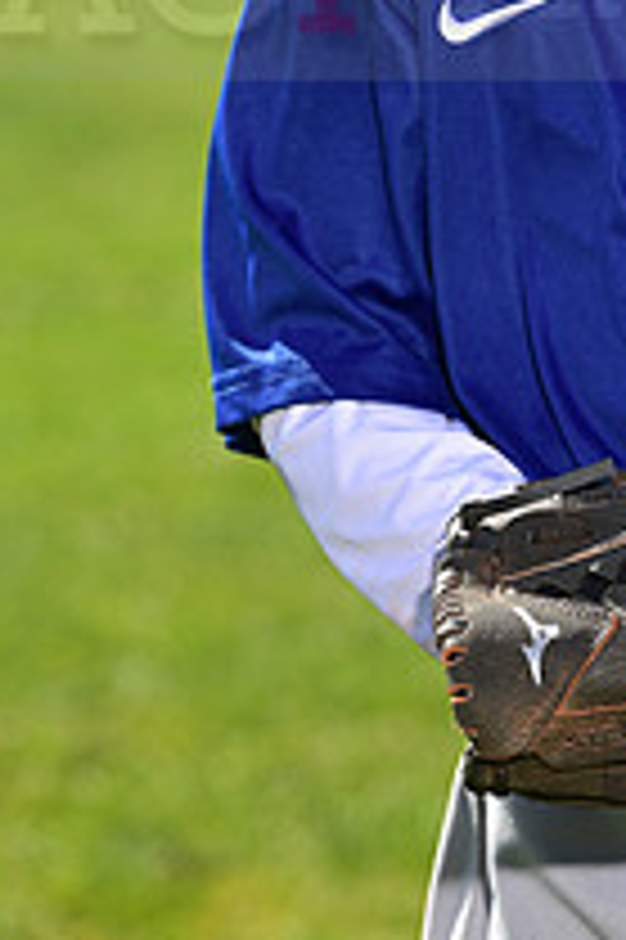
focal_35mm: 375
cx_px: 772
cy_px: -63
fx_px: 9797
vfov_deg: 5.5
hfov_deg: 3.7
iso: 80
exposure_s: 1/250
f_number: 5.6
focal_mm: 135
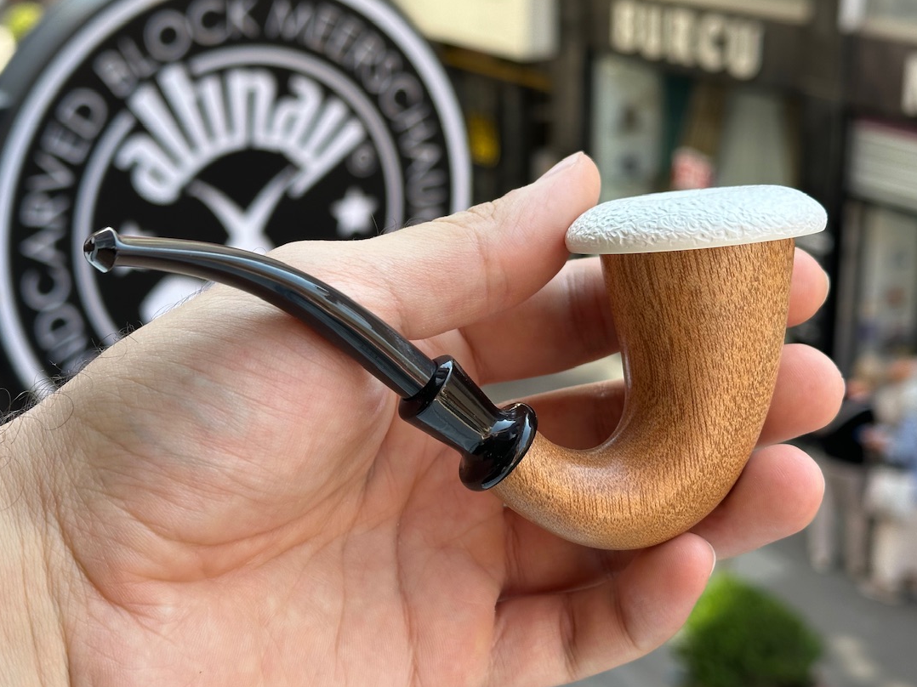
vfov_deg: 25.6
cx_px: 416
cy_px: 295
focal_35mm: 57
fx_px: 1510
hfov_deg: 33.8
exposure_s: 1/406
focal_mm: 6.86
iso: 64
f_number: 1.78
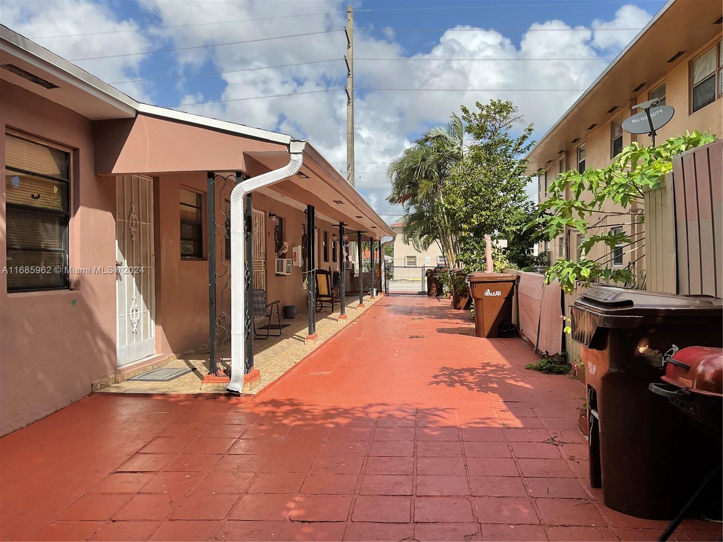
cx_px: 362
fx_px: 606
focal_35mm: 29
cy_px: 271
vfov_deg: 48.2
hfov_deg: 61.7
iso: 16
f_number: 1.8
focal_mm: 3
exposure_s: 1/2058
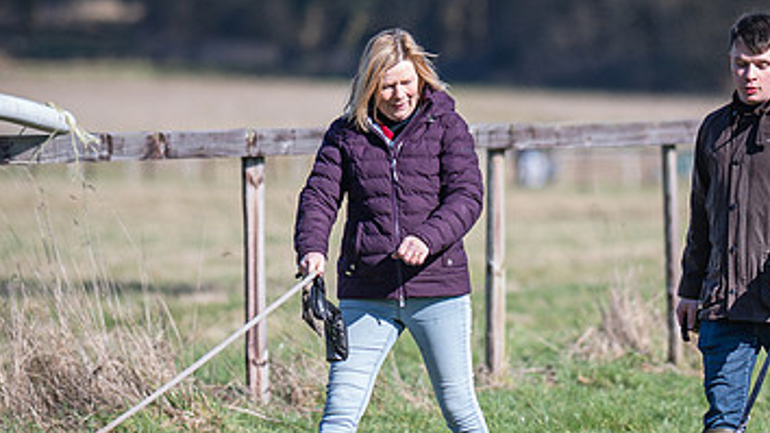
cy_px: 252
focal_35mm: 519
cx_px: 640
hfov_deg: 4.2
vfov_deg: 2.3
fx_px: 10595
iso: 50
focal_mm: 135
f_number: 1.8
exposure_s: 1/2500
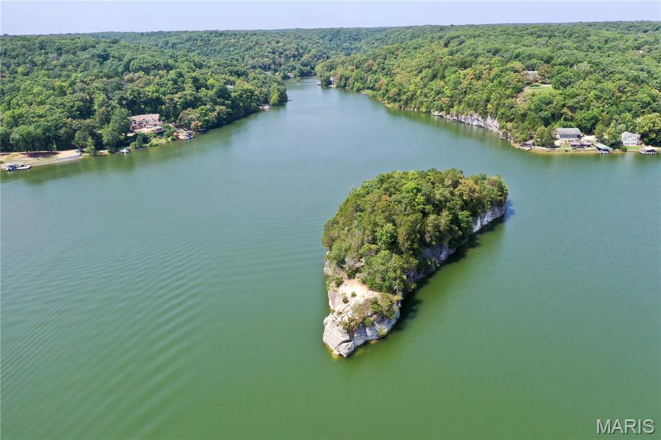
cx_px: 330
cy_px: 220
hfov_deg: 65.5
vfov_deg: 46.4
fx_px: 514
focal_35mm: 28
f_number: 5
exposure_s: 1/320
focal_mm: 10.26
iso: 100
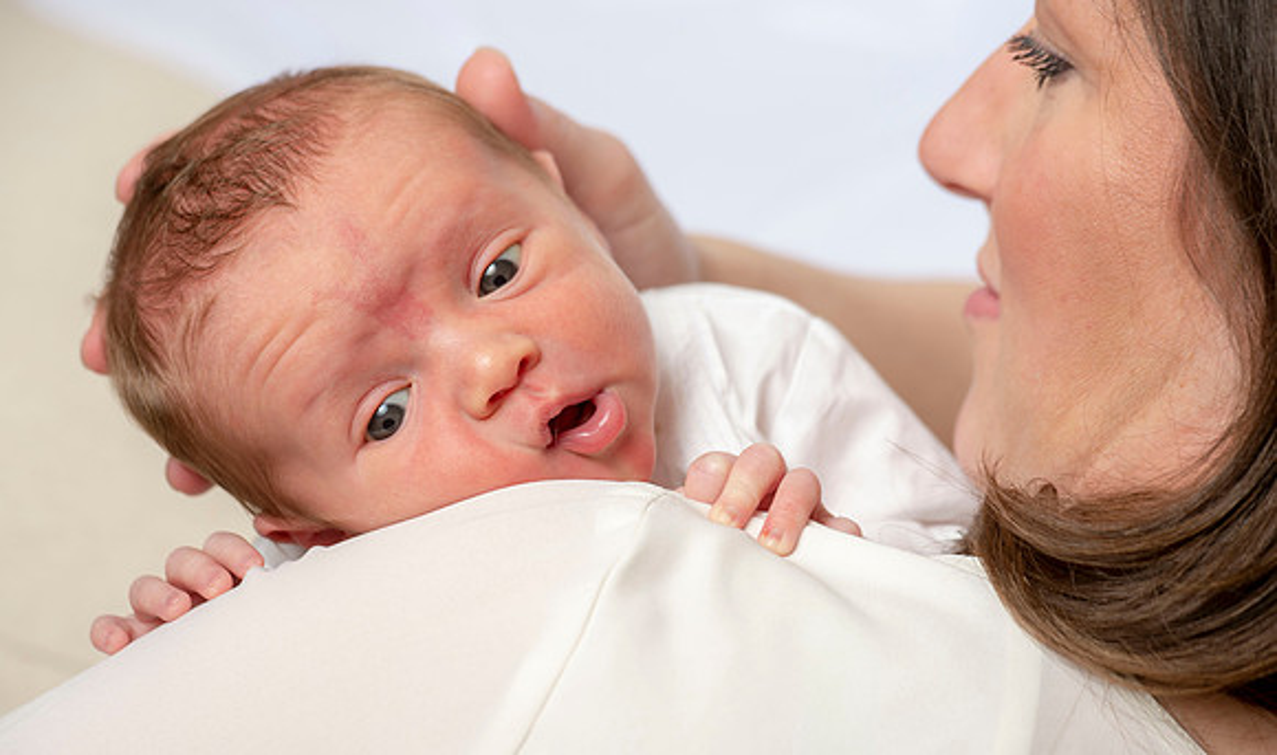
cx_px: 570
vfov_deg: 5.8
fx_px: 7465
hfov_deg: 9.8
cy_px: 471
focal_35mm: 218
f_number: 6.3
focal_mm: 190
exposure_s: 1/160
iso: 125
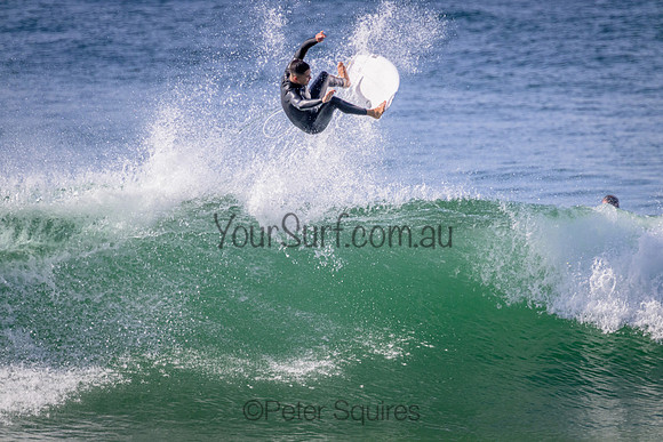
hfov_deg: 2.6
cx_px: 332
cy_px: 221
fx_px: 14736
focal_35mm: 800
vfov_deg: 1.7
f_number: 11
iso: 1600
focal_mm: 800
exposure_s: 1/2000
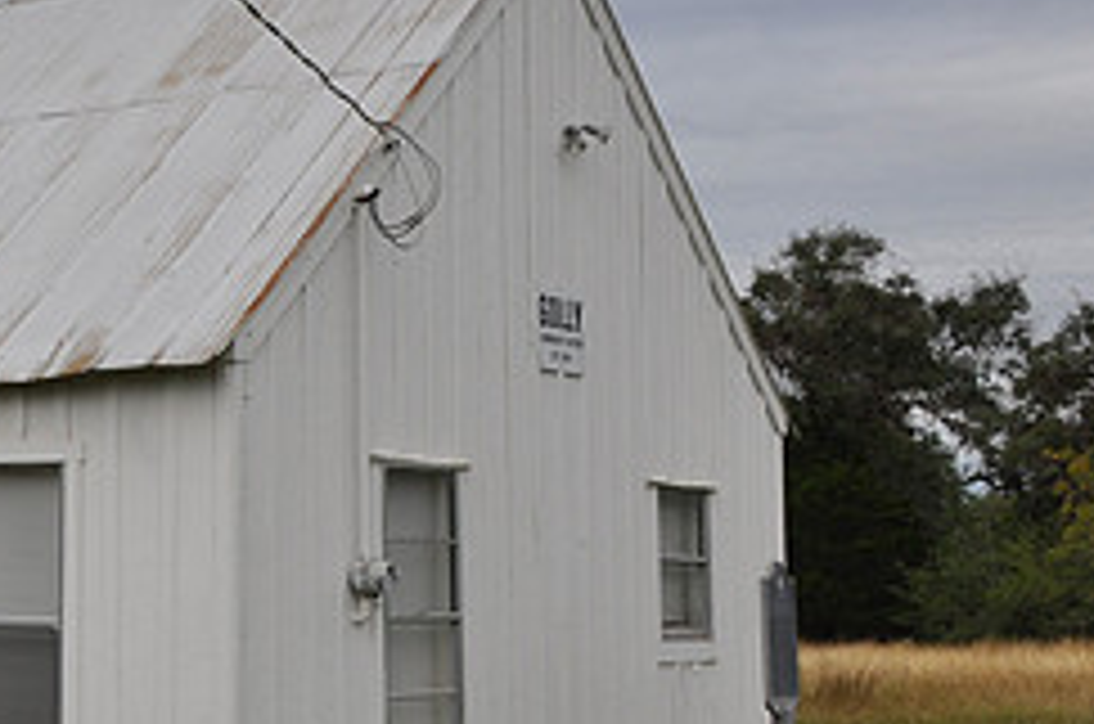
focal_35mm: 86
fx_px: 2608
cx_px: -90
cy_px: 384
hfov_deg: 22.4
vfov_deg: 15.8
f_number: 13
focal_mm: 24
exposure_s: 1/160
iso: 200
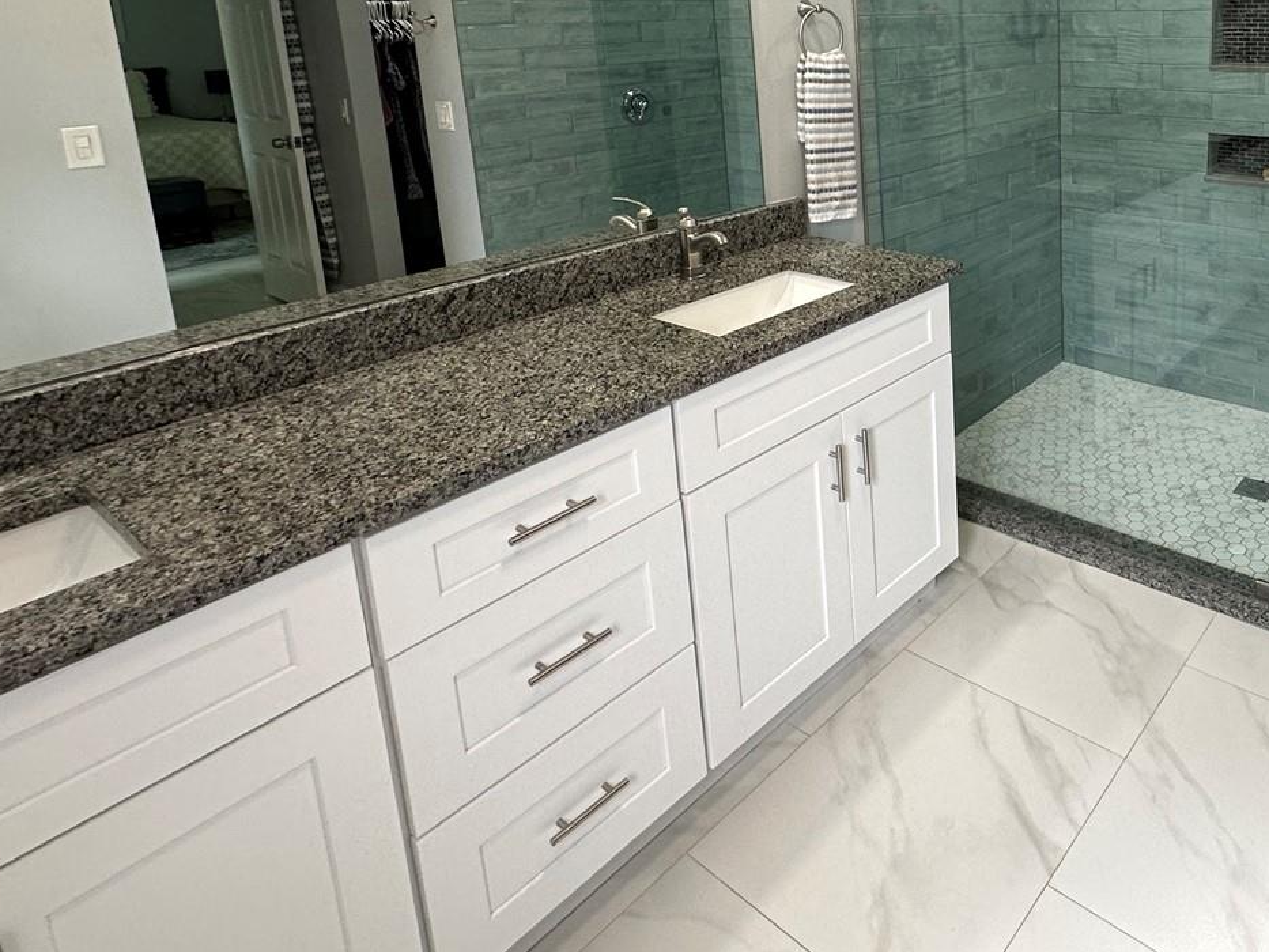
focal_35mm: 24
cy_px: 162
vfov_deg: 52.3
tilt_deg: -10.4
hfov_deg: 64.2
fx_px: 880
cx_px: 1045
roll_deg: +0.9
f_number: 2.2
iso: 160
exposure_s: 1/120
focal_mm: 2.22
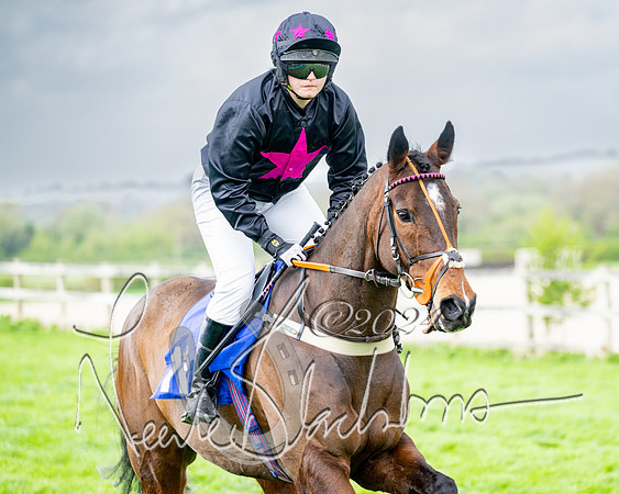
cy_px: 280
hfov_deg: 10.4
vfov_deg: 8.4
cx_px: 412
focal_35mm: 185
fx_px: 3386
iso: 400
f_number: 4
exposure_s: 1/800
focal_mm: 145
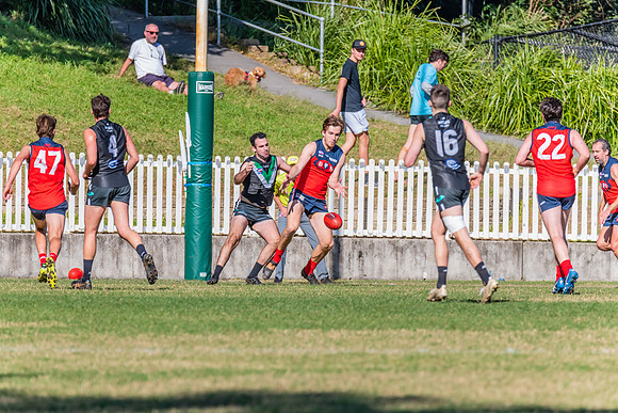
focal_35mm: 519
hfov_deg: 4.0
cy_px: 206
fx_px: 8919
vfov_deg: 2.6
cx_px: 302
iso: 800
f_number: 10
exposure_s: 1/1600
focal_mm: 500
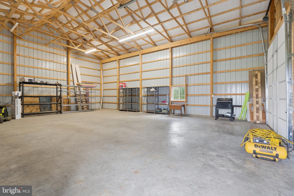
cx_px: 147
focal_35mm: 16
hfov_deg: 95.0
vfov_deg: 72.1
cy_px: 98
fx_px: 135
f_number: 8
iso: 400
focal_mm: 11
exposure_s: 1/8
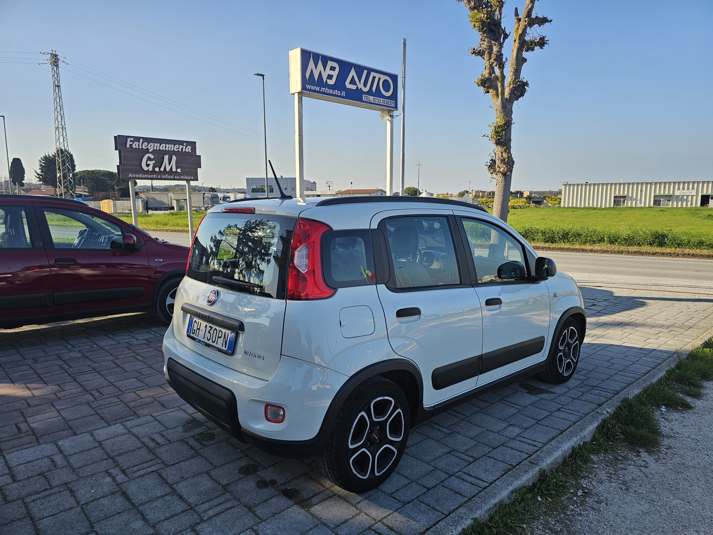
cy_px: 268
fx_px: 474
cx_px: 356
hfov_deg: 73.9
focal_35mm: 23
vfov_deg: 58.9
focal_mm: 6.3
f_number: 1.7
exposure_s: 1/2000
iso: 40
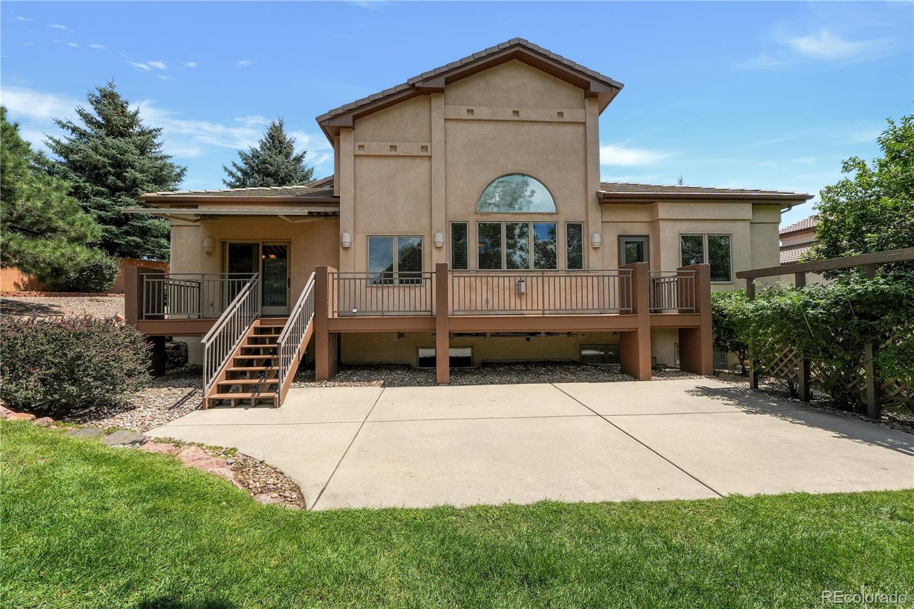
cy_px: 304
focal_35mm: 15
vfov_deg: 77.3
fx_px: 381
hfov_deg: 100.4
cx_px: 457
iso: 400
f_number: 8
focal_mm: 10
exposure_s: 1/1000
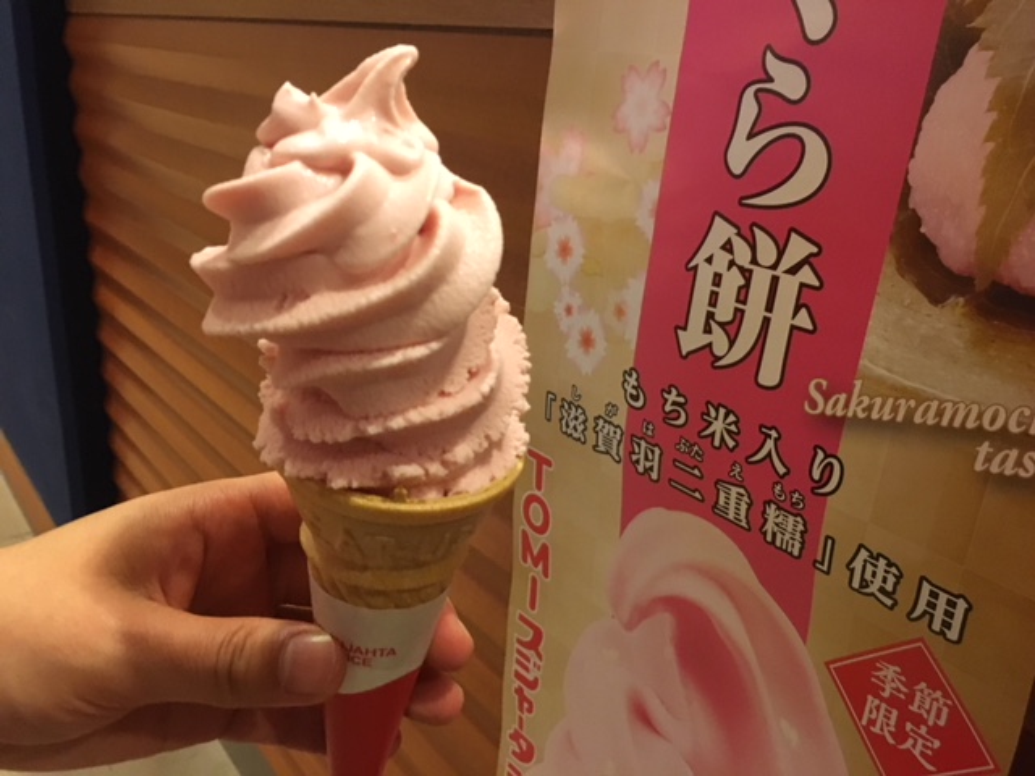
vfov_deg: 48.2
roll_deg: -3.9
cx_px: 518
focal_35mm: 29
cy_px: 388
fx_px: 867
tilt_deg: -19.3
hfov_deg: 61.7
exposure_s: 1/15
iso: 250
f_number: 2.2
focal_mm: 4.15
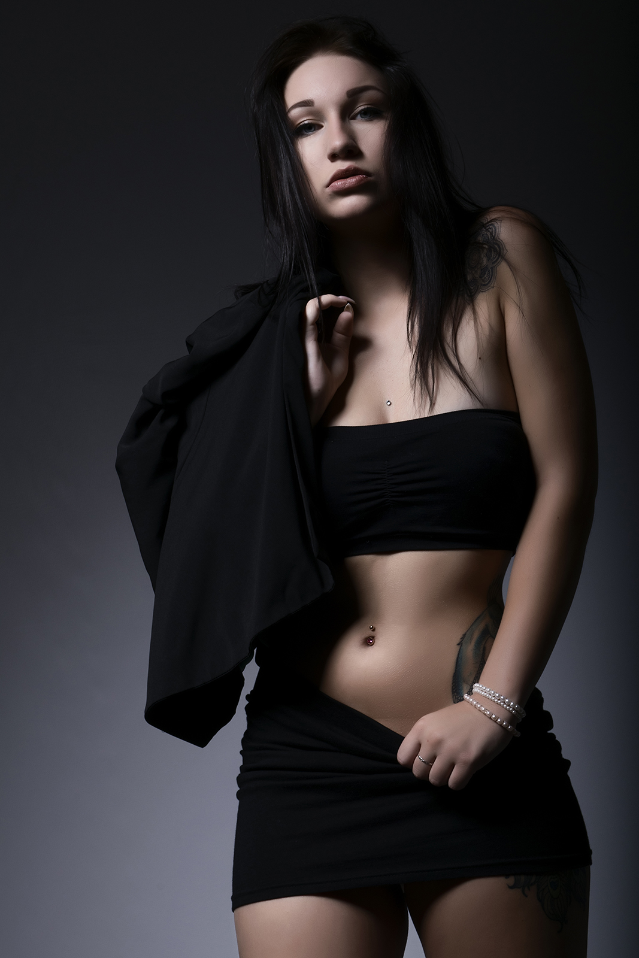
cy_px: 479
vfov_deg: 24.6
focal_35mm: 82
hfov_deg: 16.6
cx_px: 320
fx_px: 2196
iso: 100
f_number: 16
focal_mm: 55
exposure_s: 1/200
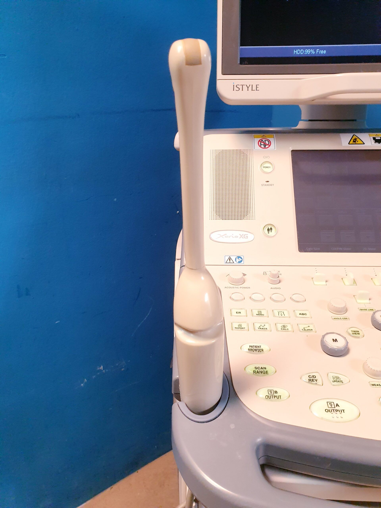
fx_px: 382
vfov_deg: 67.3
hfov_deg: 53.1
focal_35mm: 26
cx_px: 190
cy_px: 254
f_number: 2.4
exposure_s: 1/50
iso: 250
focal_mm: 4.3
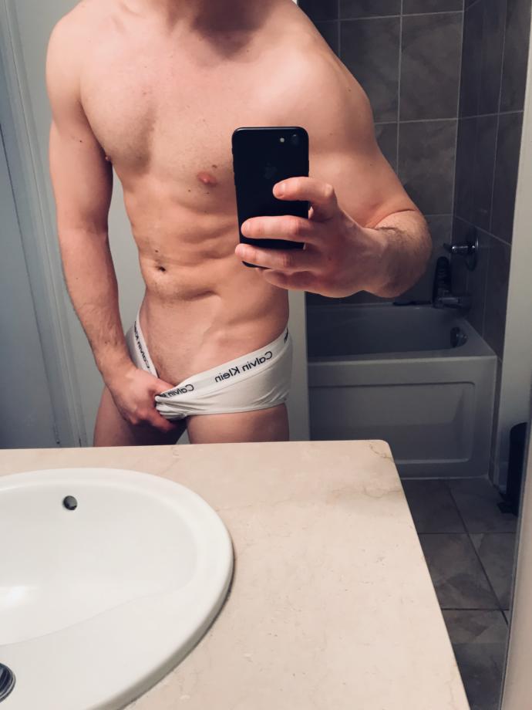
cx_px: 266
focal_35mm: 28
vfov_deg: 63.4
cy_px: 355
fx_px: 574
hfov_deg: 49.7
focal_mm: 3.99
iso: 32
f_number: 1.8
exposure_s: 1/30
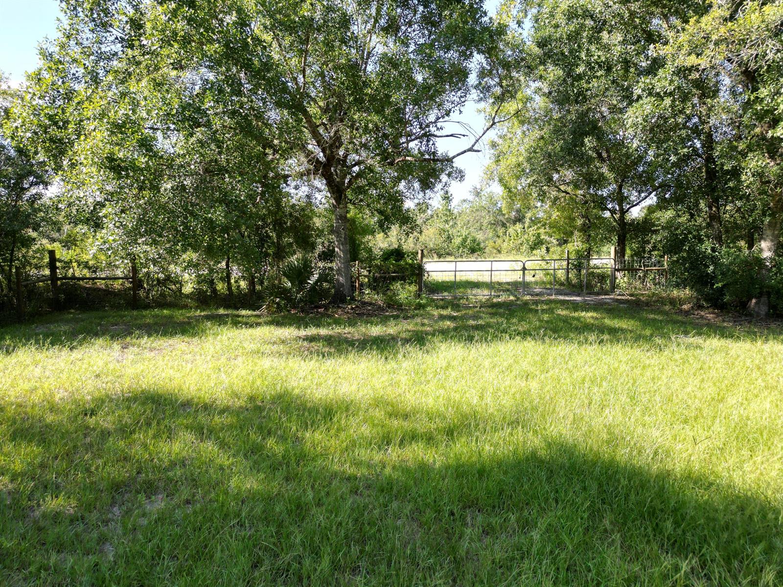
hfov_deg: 71.6
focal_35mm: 24
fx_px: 543
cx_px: 392
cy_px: 294
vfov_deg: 56.8
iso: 100
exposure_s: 1/725
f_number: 1.7
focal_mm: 6.72
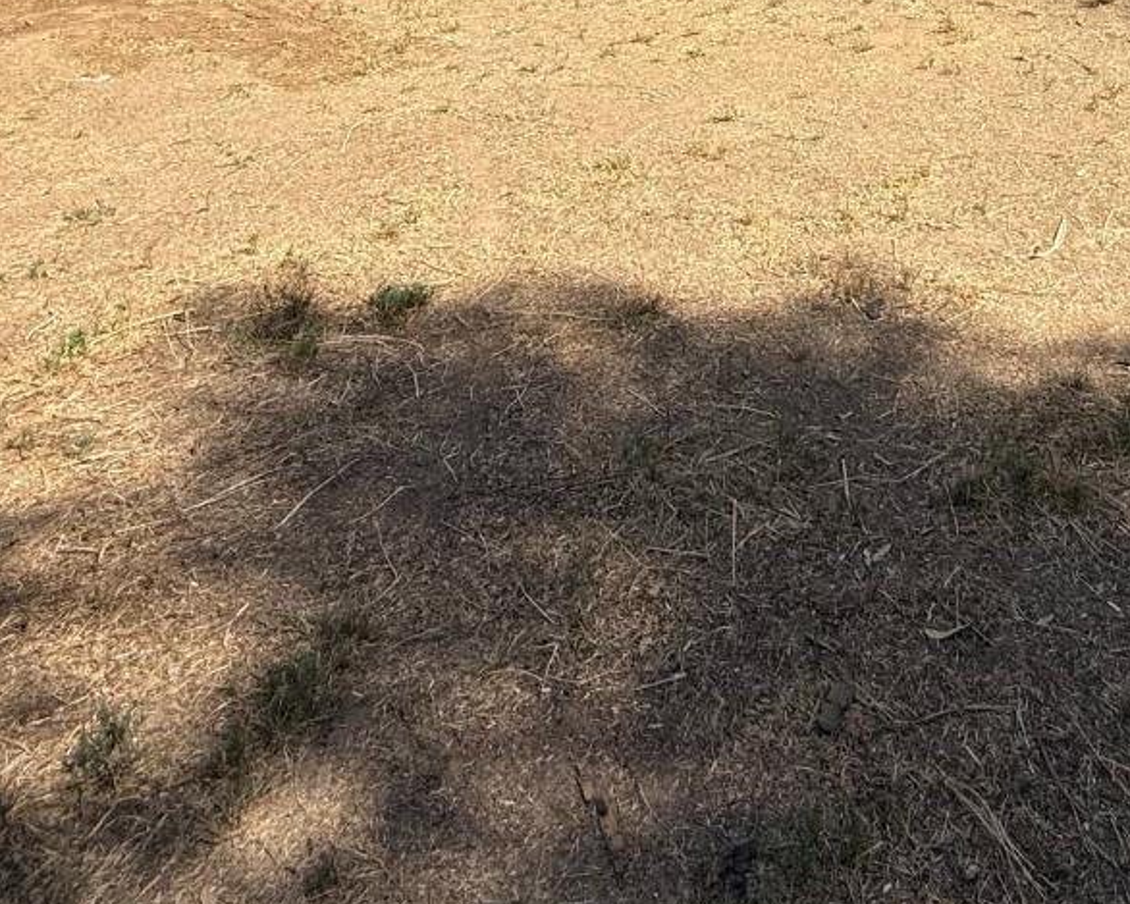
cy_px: -115
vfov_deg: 35.4
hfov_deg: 49.8
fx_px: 1171
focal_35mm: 35
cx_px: 825
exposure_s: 1/1745
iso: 50
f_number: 2.2
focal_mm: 2.22
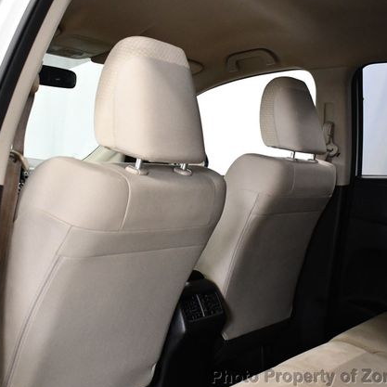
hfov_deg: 36.1
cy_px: 196
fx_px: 594
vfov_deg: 36.1
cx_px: 200
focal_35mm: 47
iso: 2200
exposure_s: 1/125
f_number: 3.5
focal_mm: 18
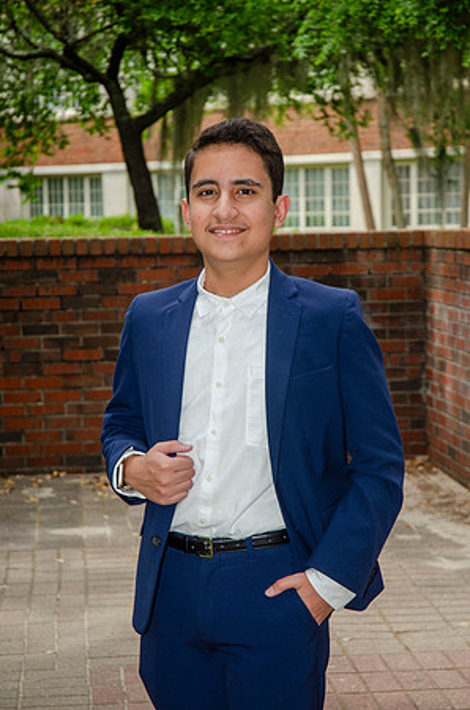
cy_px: 355
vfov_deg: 22.7
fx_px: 1771
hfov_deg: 15.1
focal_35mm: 90
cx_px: 235
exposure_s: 1/250
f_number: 5
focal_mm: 60
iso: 100
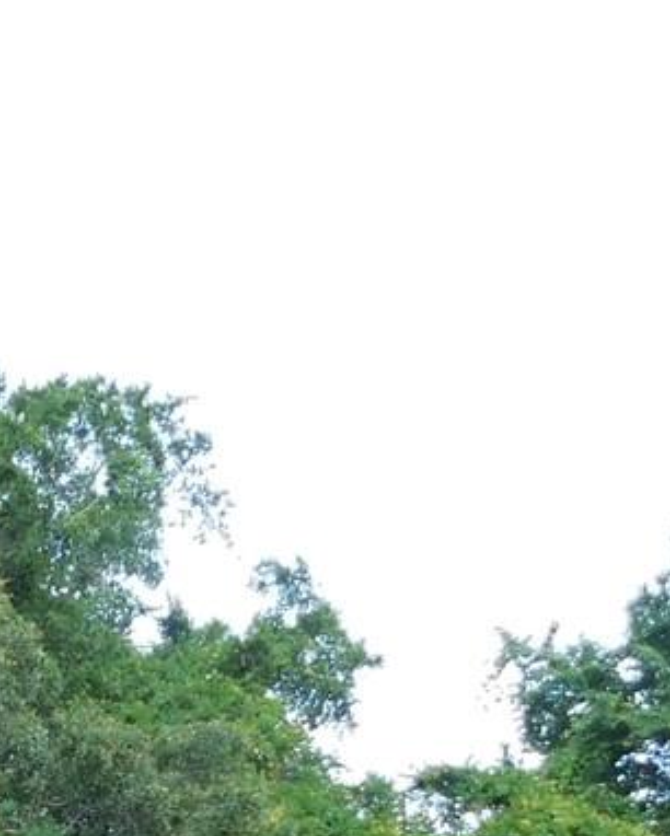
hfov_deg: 14.5
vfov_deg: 19.5
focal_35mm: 94
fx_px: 2328
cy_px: 932
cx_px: -512
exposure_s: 1/320
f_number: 3
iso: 125
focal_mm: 4
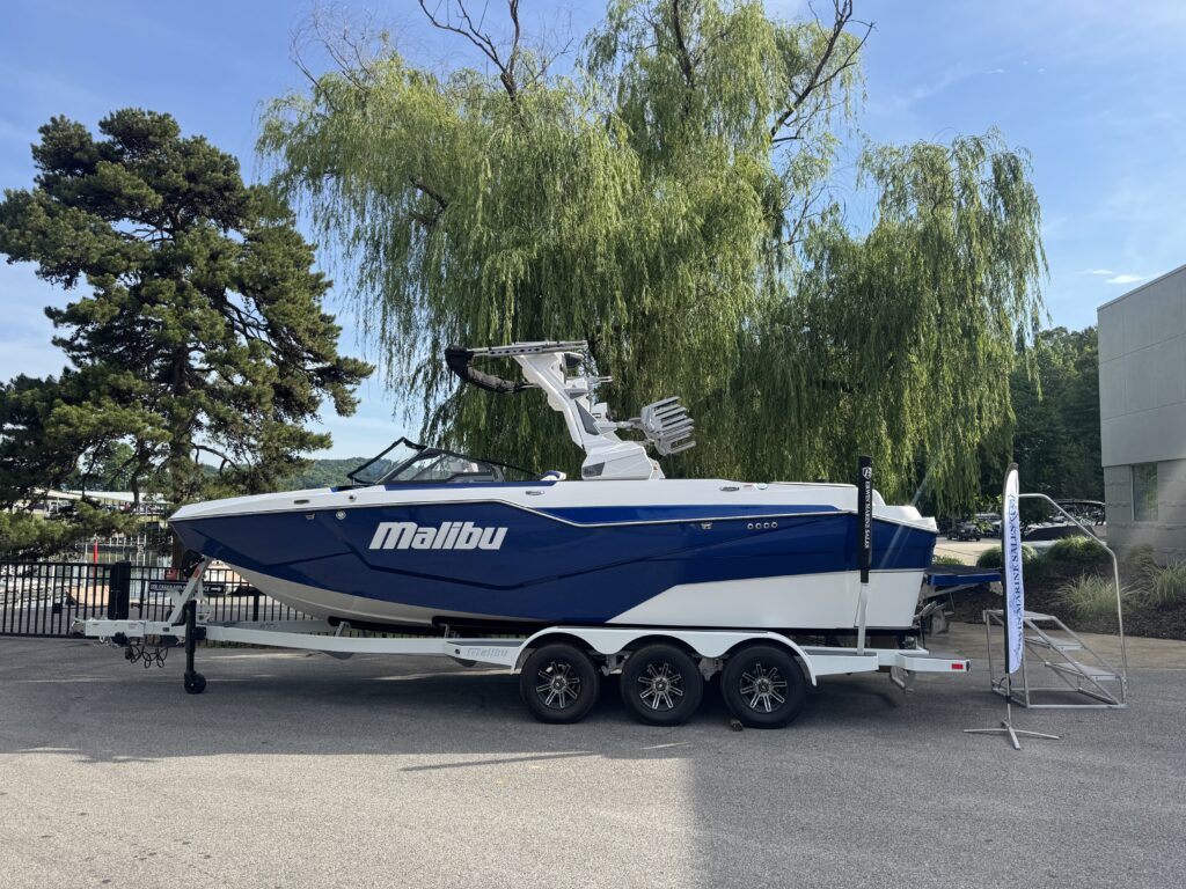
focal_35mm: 24
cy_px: 444
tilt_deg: +3.8
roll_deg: -1.1
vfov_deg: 56.8
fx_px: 822
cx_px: 593
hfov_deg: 71.6
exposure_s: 1/2506
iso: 80
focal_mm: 6.76
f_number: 1.78
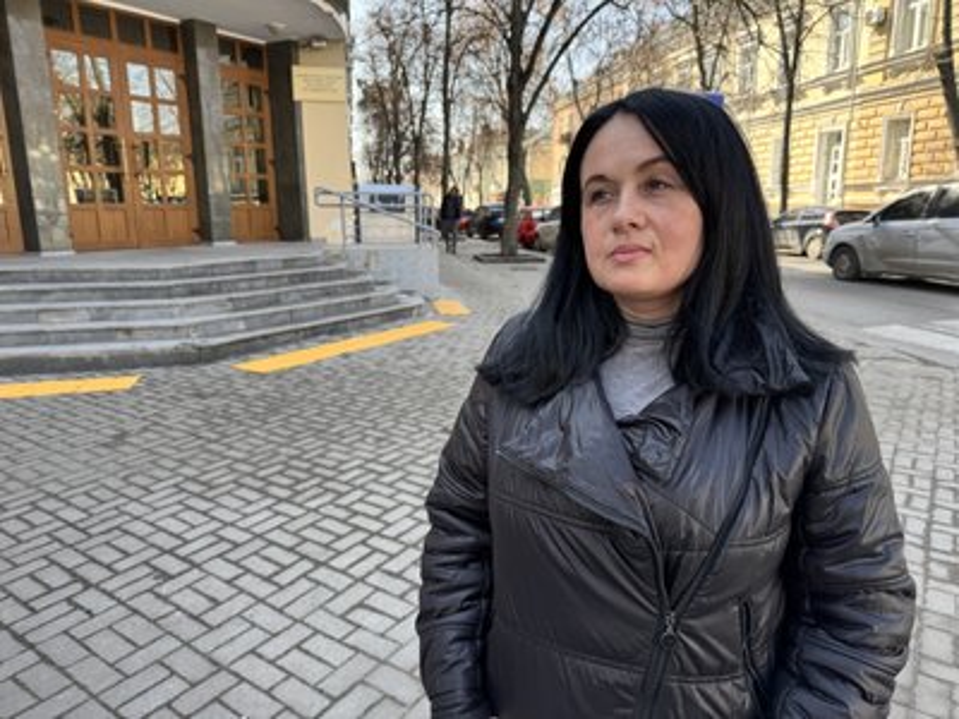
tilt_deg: -13.2
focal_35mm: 24
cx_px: 480
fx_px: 665
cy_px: 360
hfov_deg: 71.6
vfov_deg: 56.8
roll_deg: -0.5
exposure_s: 1/518
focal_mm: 6.76
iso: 80
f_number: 1.78
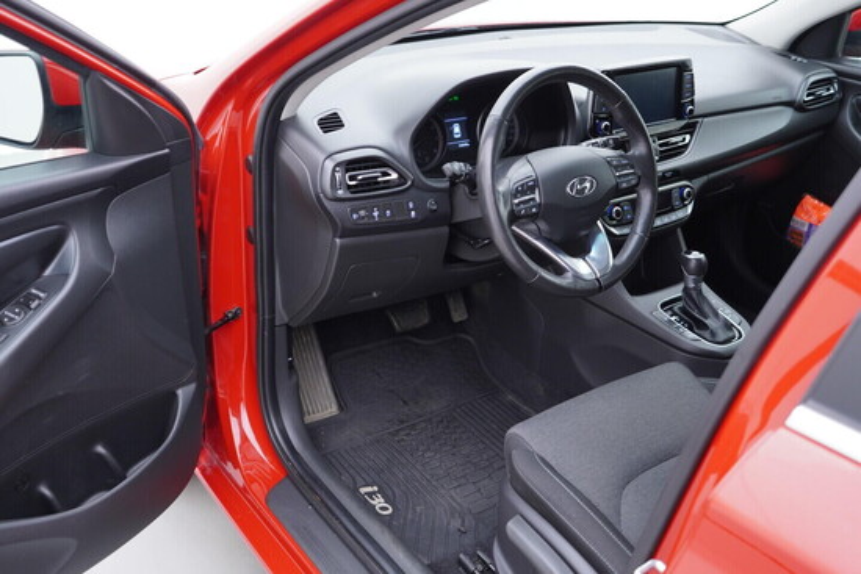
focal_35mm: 36
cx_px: 430
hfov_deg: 53.1
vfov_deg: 36.9
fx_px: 861
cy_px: 287
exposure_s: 1/40
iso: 200
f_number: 2.8
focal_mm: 24
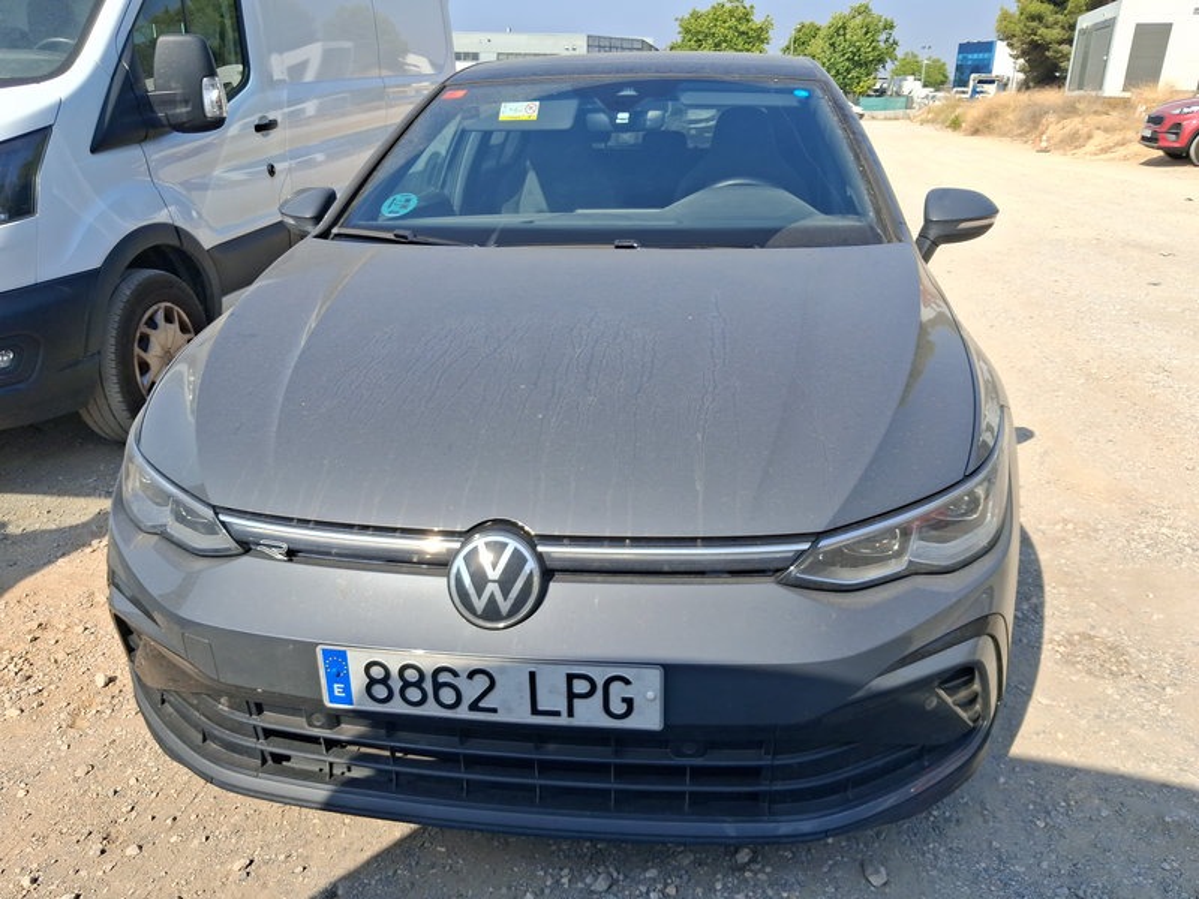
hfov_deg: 65.3
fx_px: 935
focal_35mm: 27
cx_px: 600
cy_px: 450
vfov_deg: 51.4
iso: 20
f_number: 1.8
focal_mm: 4
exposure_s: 1/570
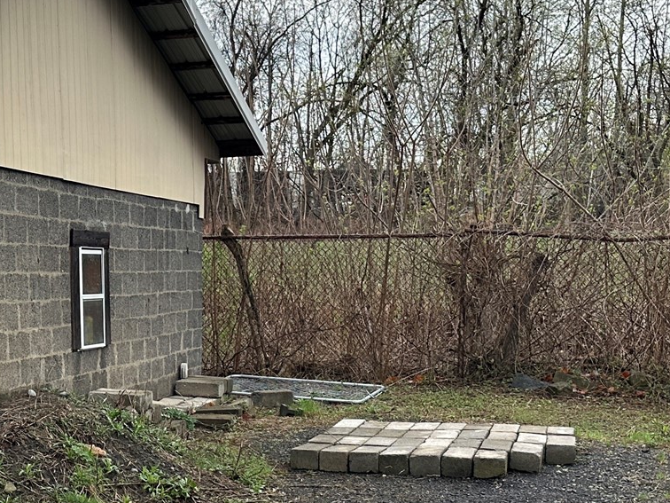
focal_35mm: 65
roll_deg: +0.1
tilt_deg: -4.8
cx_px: 111
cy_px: 394
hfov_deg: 29.0
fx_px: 1258
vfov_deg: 22.3
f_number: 1.78
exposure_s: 1/699
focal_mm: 6.86
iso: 80
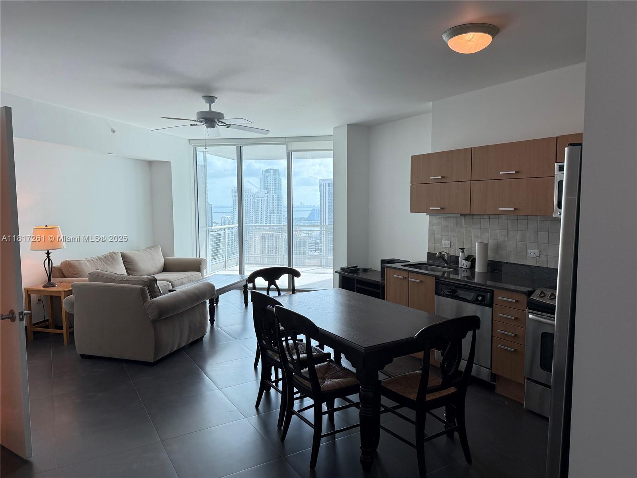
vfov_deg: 56.8
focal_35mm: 24
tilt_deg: -2.7
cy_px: 239
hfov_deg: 71.6
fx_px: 442
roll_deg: +0.0
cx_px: 318
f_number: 1.78
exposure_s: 1/589
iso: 100
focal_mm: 6.76
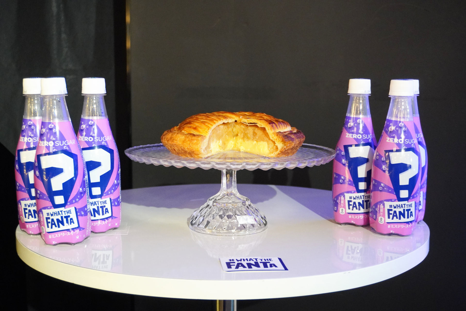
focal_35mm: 46
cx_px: 233
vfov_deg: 28.9
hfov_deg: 42.3
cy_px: 156
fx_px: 602
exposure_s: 1/160
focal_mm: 31
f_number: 5
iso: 3200
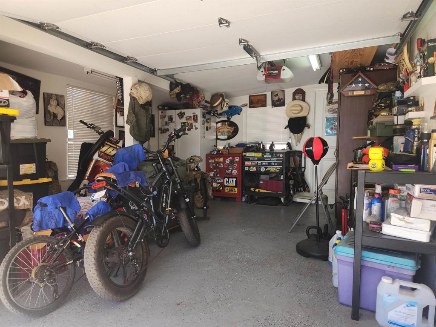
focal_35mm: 23
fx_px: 290
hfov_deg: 73.9
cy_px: 164
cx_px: 218
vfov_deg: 58.9
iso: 25
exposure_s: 1/120
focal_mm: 5.4
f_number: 1.8
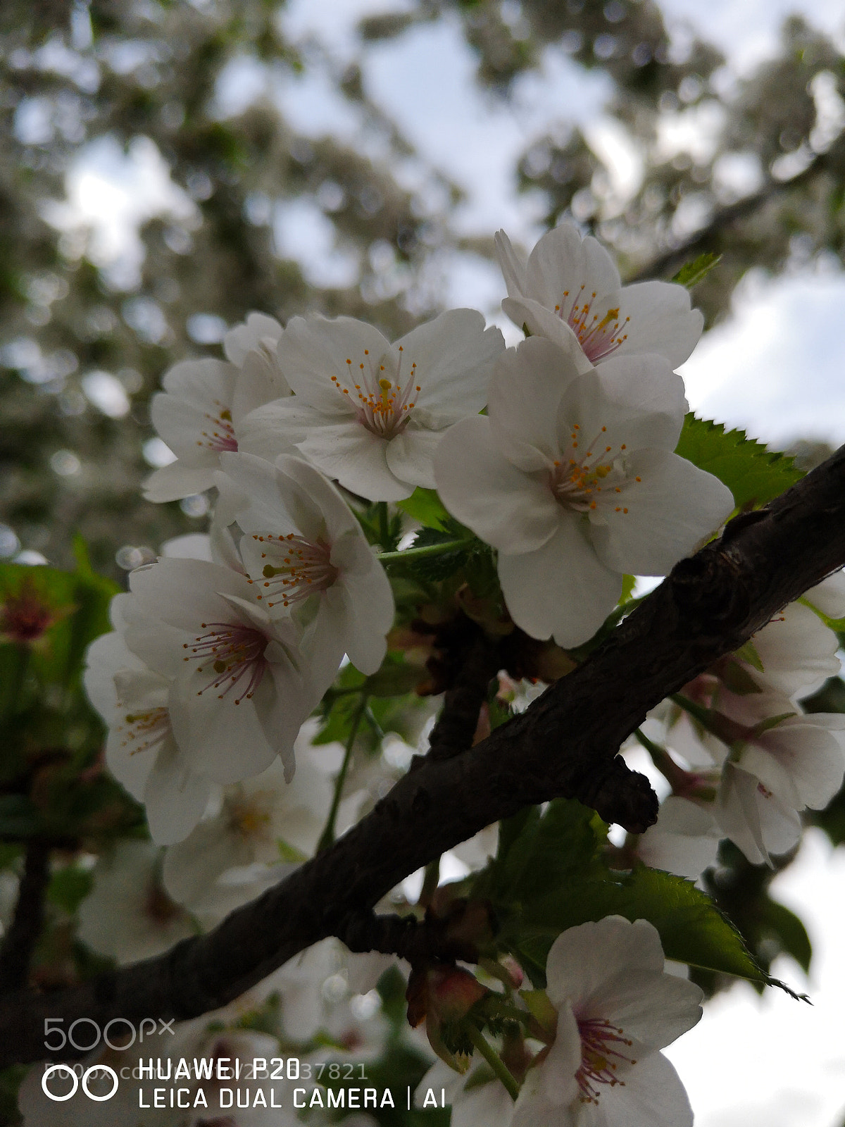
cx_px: 422
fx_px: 879
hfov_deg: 51.4
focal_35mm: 27
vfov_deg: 65.3
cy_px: 564
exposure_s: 1/900
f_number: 1.8
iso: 100
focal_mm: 3.95
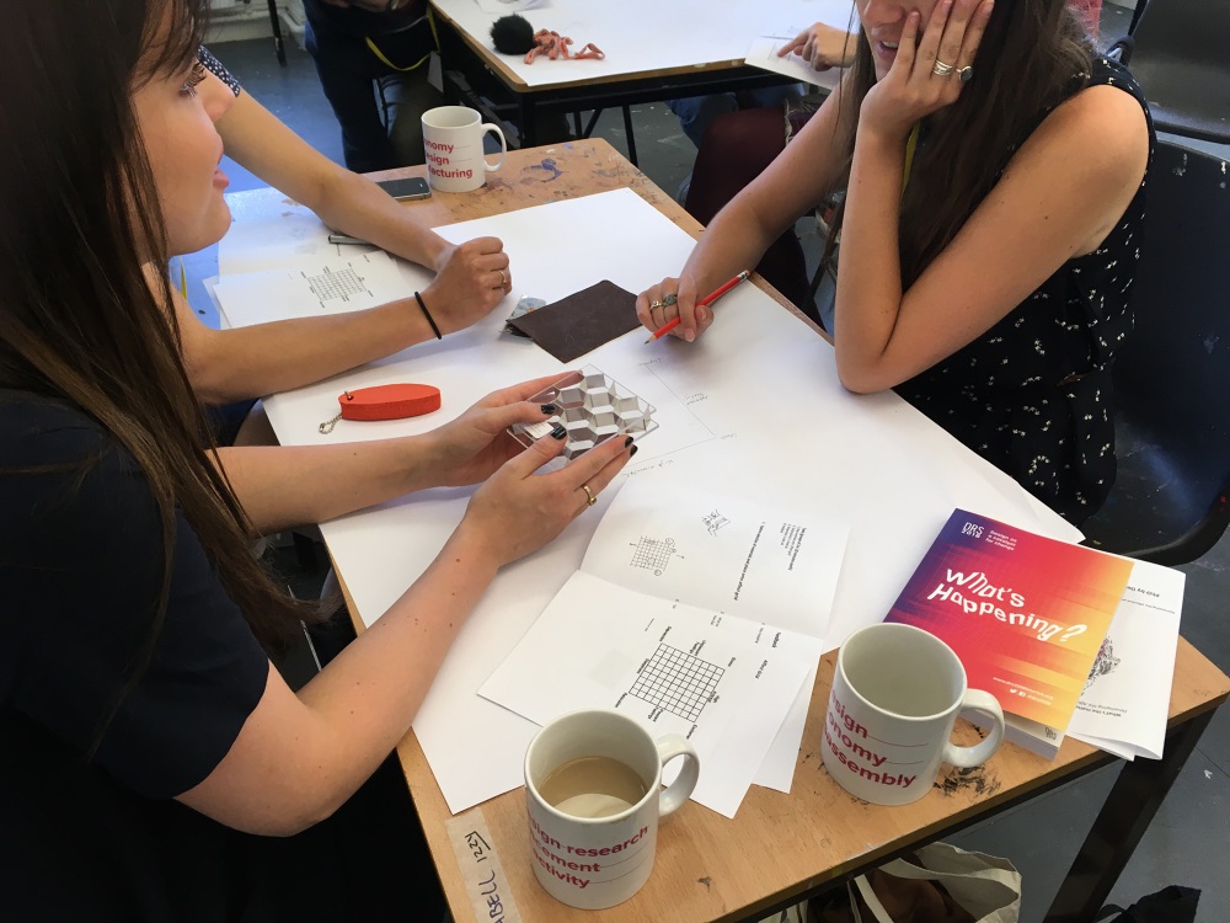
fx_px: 1030
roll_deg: -1.6
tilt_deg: -37.3
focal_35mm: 29
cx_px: 615
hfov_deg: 61.7
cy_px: 462
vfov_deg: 48.2
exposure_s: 1/33
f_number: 2.2
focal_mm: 4.15
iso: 25
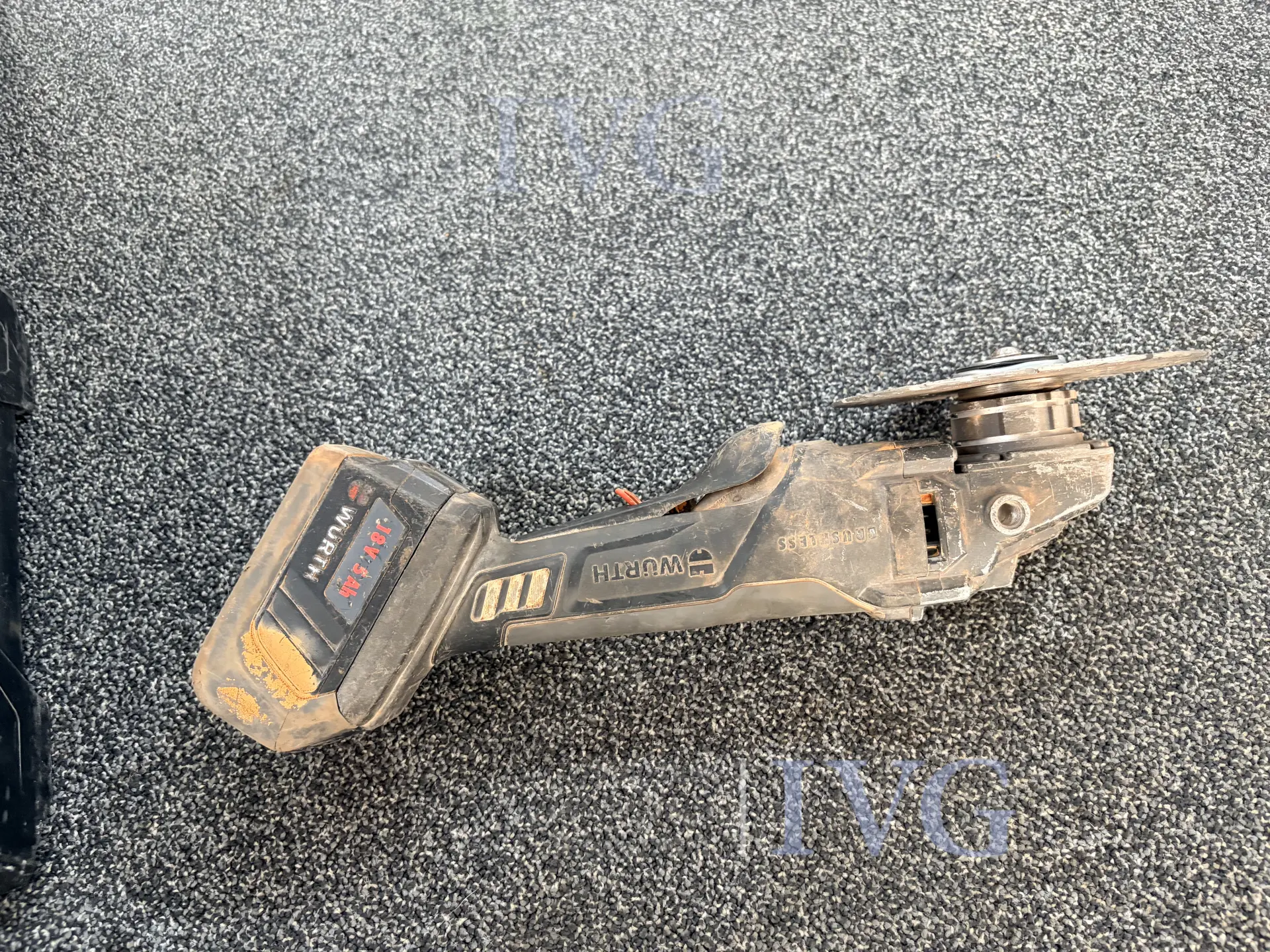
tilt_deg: -59.3
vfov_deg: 53.1
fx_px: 954
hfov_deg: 67.3
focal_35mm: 26
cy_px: 476
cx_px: 635
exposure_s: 1/50
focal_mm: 5.96
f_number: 1.6
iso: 400
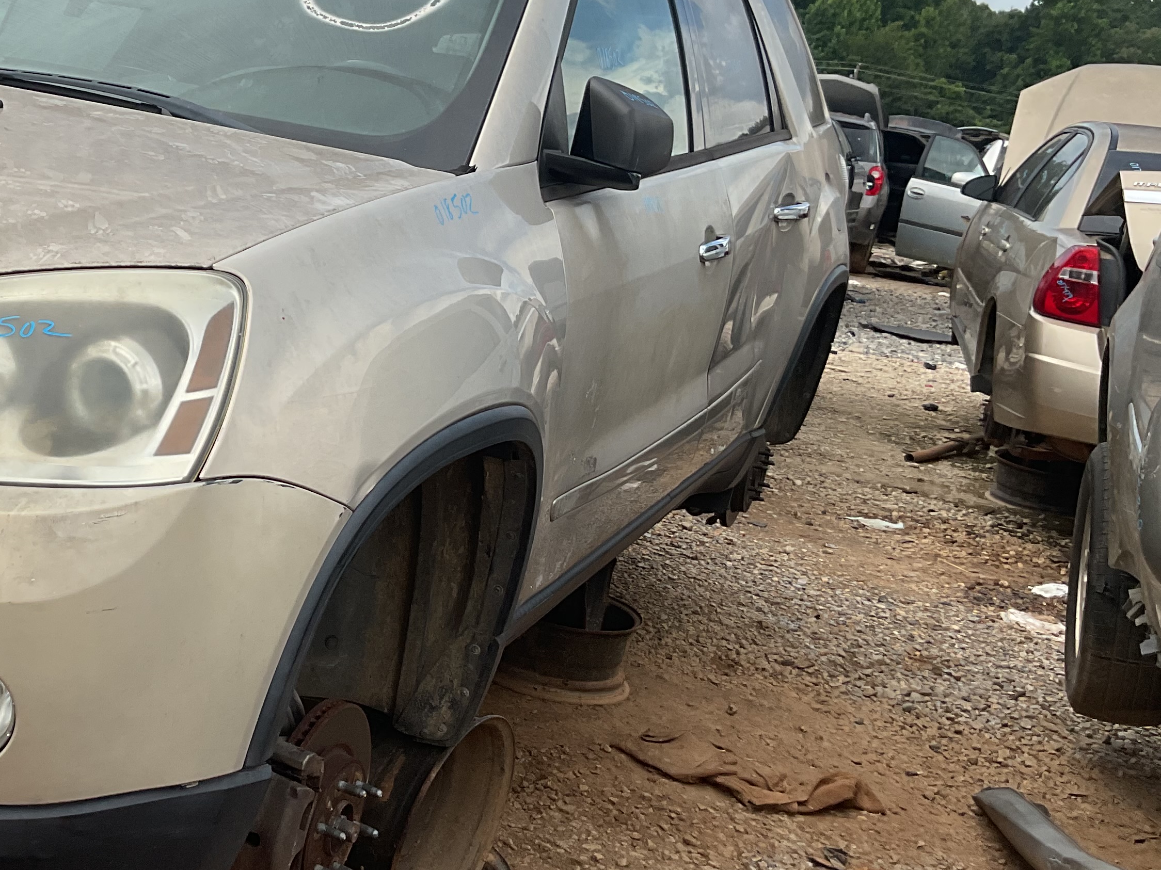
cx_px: 161
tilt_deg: -12.7
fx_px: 1744
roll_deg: -7.6
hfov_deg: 35.1
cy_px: 387
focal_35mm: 52
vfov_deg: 28.0
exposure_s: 1/1250
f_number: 1.8
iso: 16
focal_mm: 3
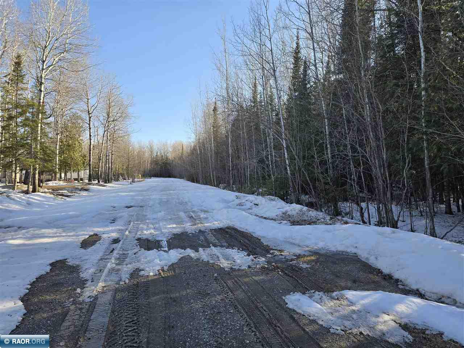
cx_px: 232
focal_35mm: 23
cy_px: 174
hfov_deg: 73.9
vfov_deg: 58.9
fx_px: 308
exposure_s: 1/318
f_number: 1.7
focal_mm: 6.3
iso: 12
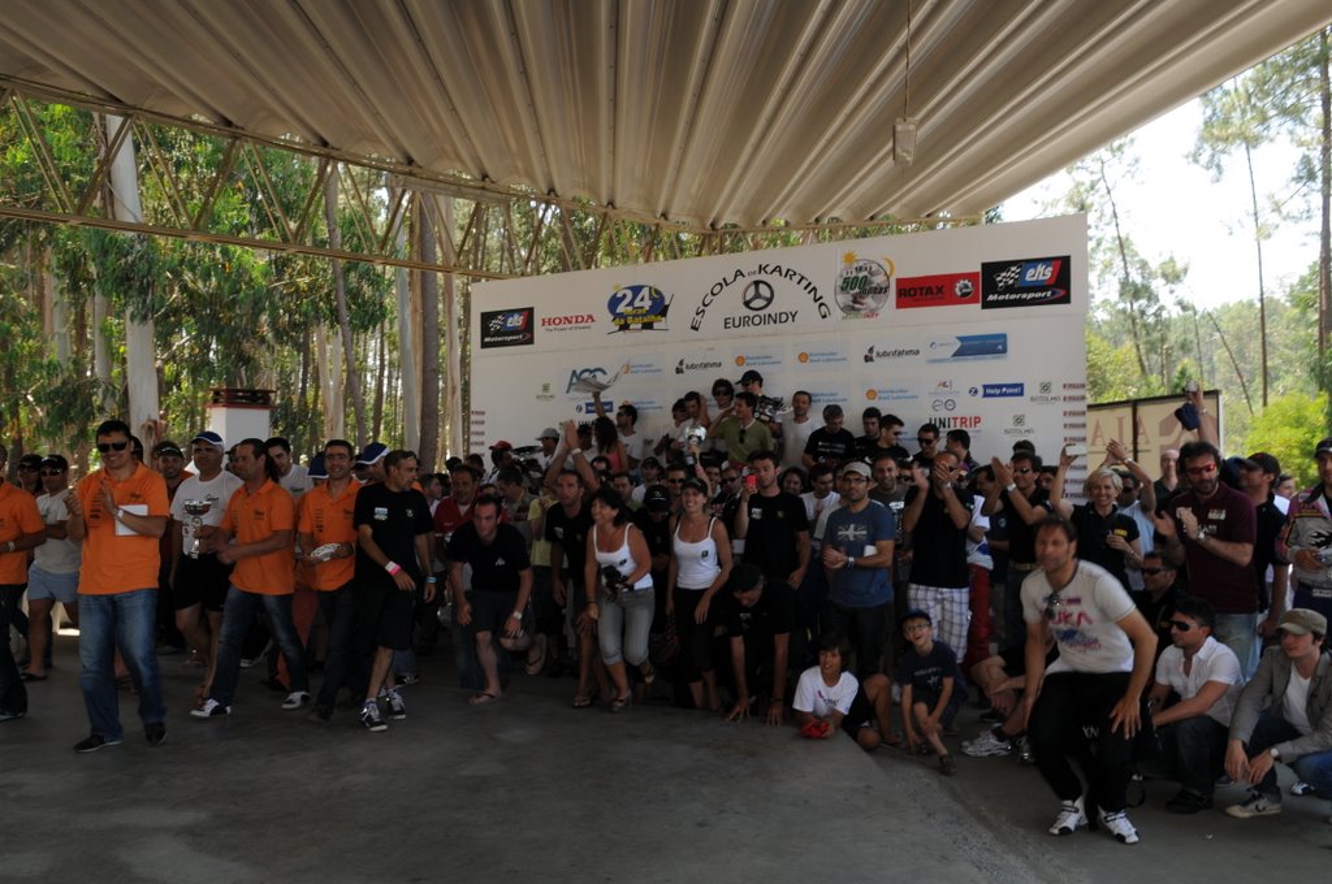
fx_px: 1109
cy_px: 442
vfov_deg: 43.5
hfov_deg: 62.0
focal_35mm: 30
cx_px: 666
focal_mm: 20
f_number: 8
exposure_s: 1/60
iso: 200
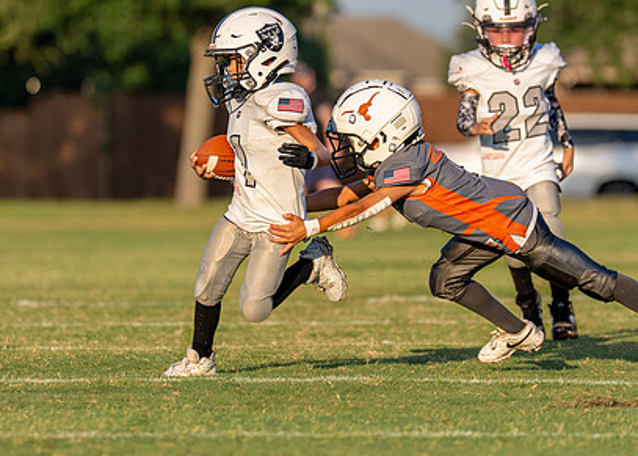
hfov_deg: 4.1
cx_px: 329
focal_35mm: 488
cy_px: 150
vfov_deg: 3.0
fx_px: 8845
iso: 320
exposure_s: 1/3200
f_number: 2.8
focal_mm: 200
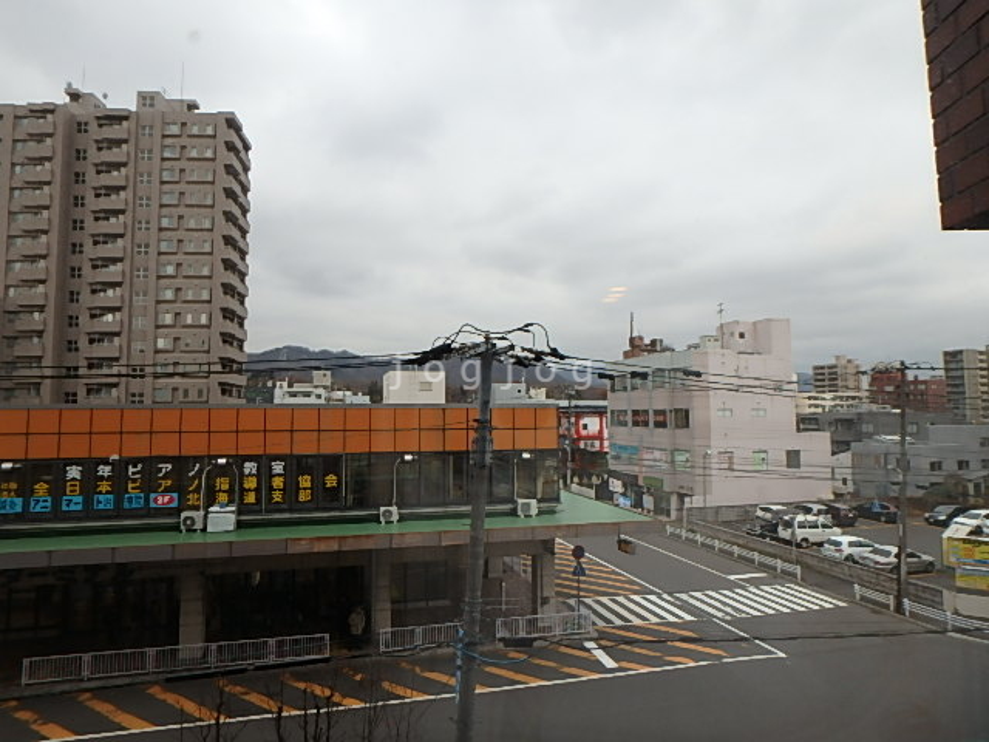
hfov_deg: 79.0
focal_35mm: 21
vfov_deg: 63.4
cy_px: 371
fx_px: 600
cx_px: 494
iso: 125
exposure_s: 1/160
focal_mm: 3.7
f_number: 3.5
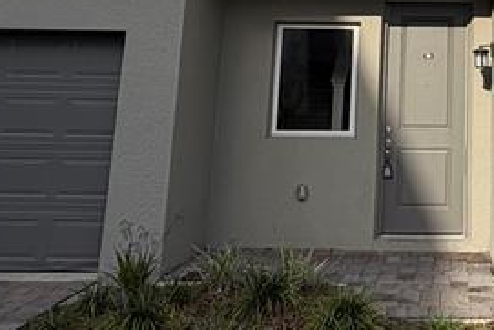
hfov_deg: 33.6
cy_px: -78
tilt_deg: +13.5
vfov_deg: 22.5
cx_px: 476
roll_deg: -1.1
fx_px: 755
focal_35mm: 55
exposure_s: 1/1211
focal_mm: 2.22
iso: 20
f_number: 2.2
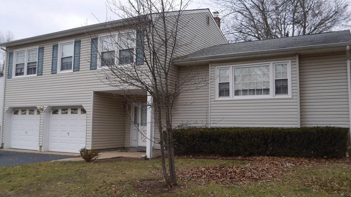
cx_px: 179
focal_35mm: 43
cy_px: 92
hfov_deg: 47.4
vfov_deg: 27.7
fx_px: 400
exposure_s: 1/80
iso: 160
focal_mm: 19
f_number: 4.1
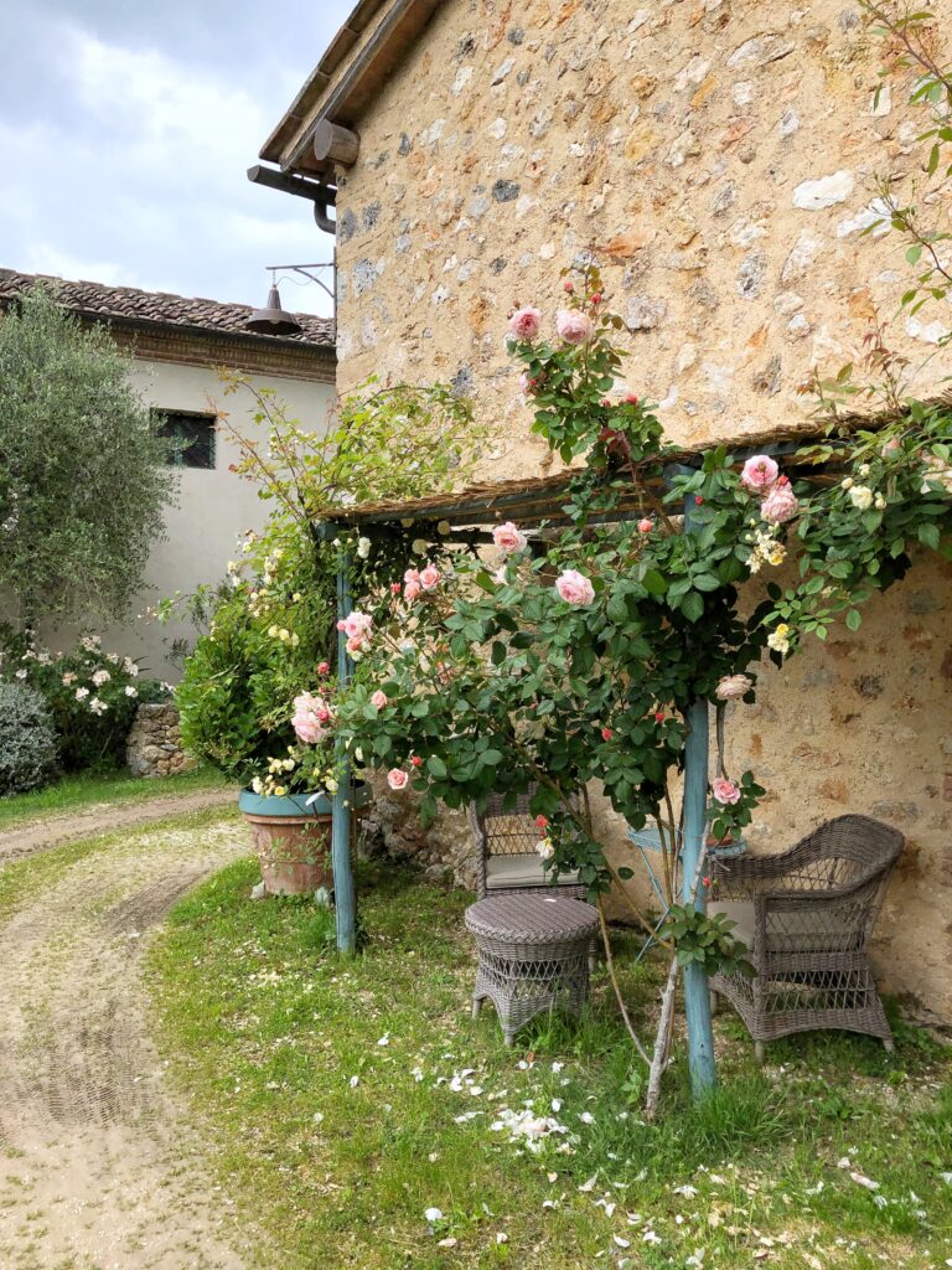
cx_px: 476
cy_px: 635
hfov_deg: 49.7
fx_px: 1027
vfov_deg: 63.4
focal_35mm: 28
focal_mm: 3.99
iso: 20
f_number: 1.8
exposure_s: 1/762
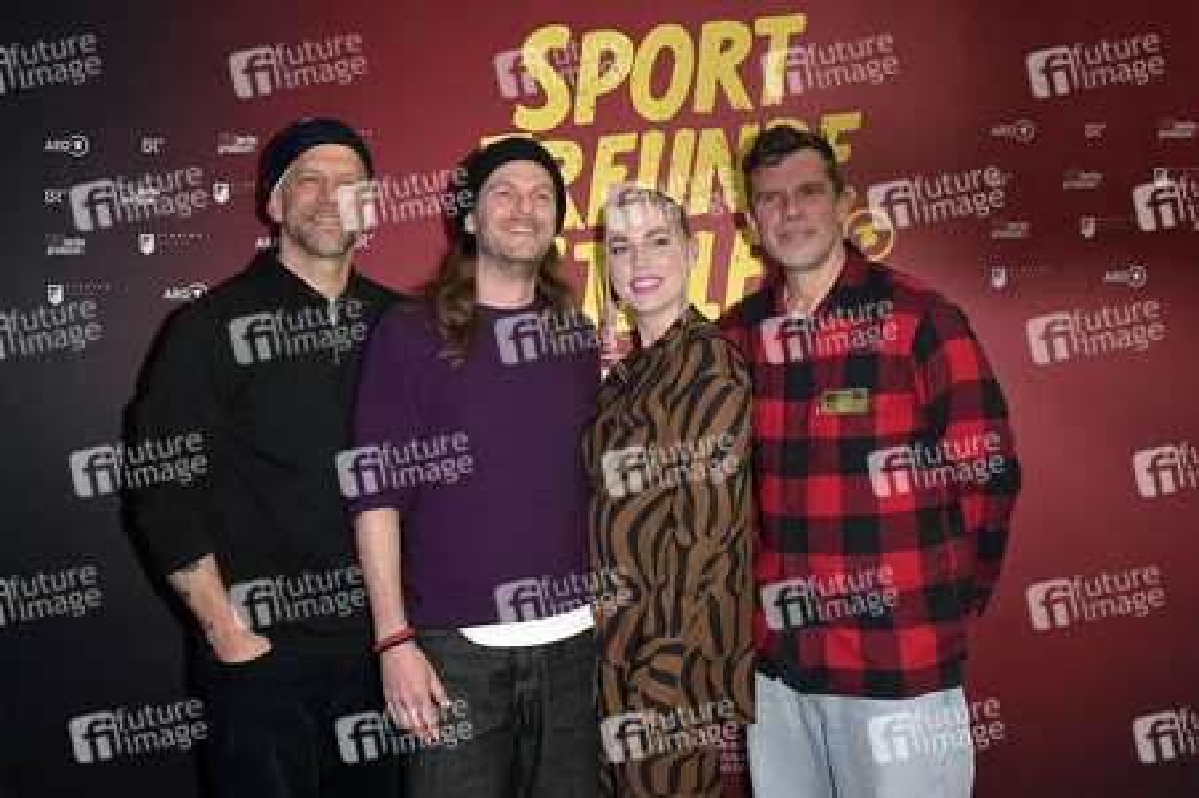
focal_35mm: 34
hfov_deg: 55.8
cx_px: 600
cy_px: 399
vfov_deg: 38.8
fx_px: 1132
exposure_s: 1/250
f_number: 7.1
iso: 2000
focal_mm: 34
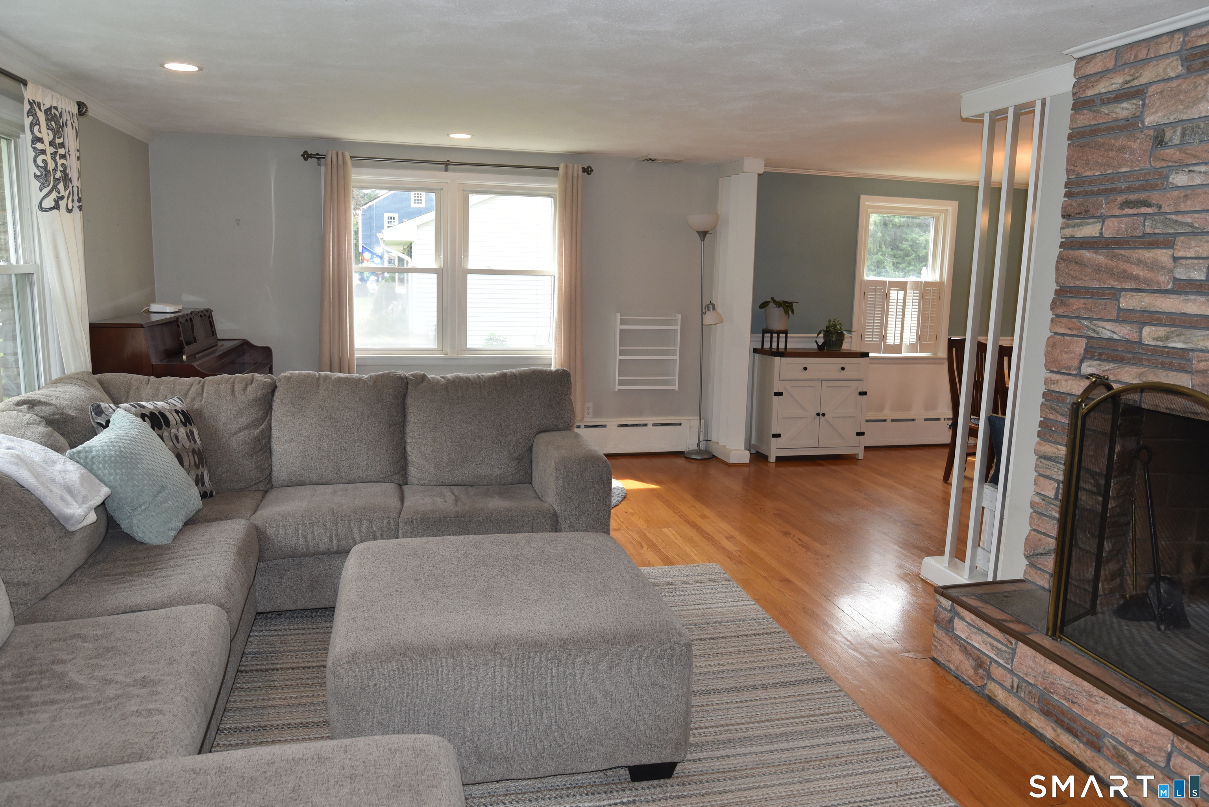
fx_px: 840
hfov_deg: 71.5
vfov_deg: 51.3
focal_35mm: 25
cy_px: 404
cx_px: 604
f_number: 5.6
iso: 800
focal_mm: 25
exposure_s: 1/200
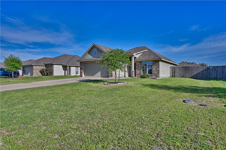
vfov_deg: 60.6
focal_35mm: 20
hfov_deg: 82.6
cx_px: 113
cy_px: 75
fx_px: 129
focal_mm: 20.5
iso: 100
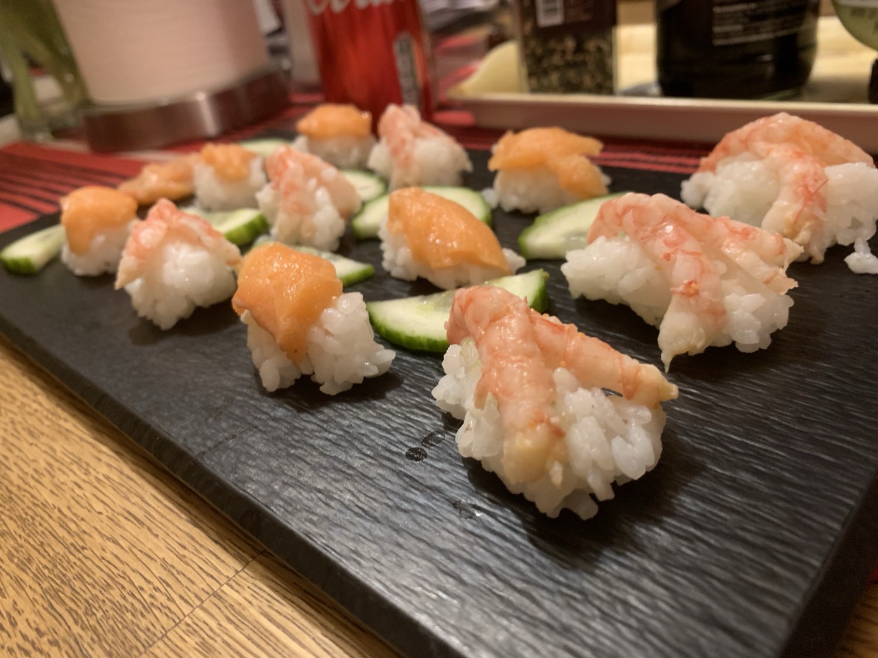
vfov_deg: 53.1
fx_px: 659
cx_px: 439
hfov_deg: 67.3
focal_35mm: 26
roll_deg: +10.1
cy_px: 329
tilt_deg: -28.8
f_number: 1.8
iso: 320
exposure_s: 1/25
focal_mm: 4.25
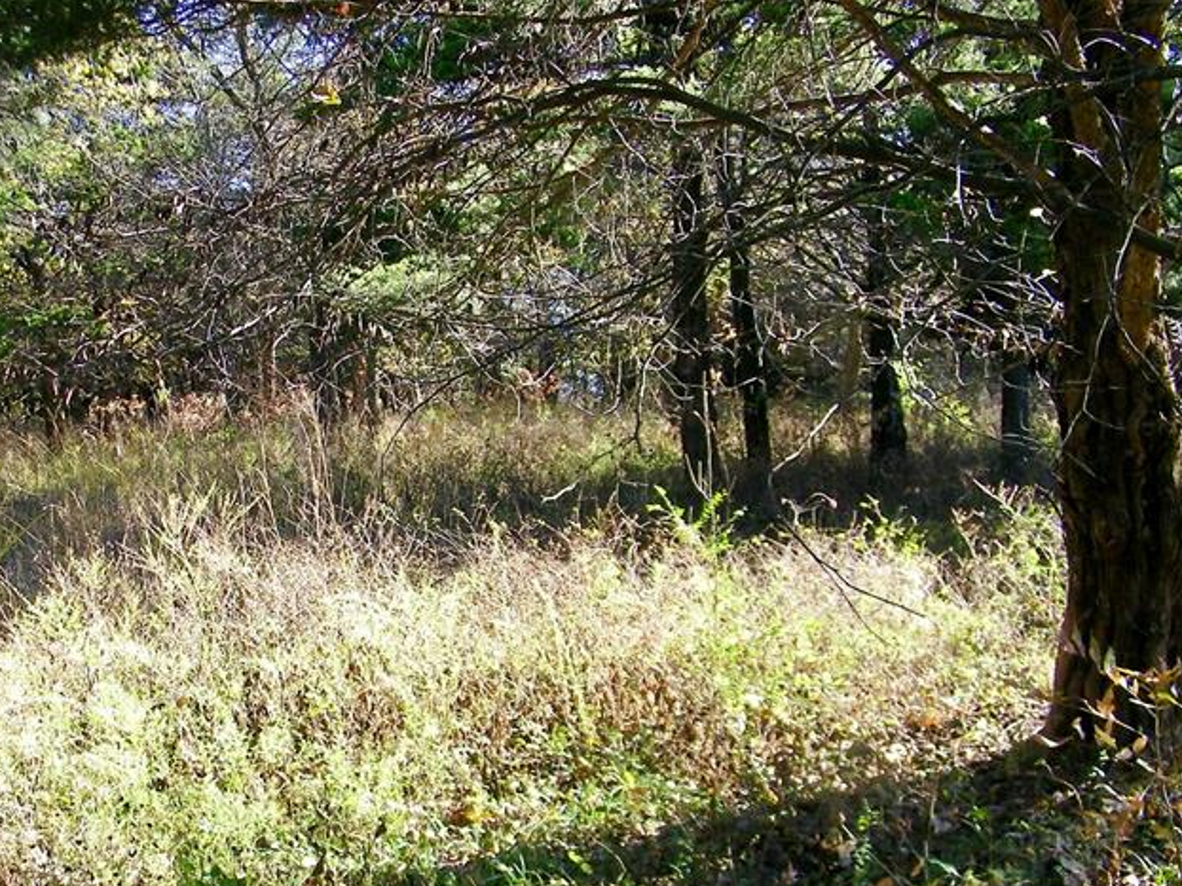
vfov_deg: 31.4
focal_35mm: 46
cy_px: 545
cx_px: 366
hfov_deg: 40.6
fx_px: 1570
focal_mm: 5
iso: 80
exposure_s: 1/160
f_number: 3.5
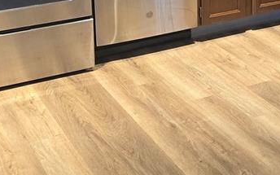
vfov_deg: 14.9
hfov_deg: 24.2
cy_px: -27
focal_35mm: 85
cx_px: 187
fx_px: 649
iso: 640
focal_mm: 6.3
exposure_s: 1/120
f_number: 1.7
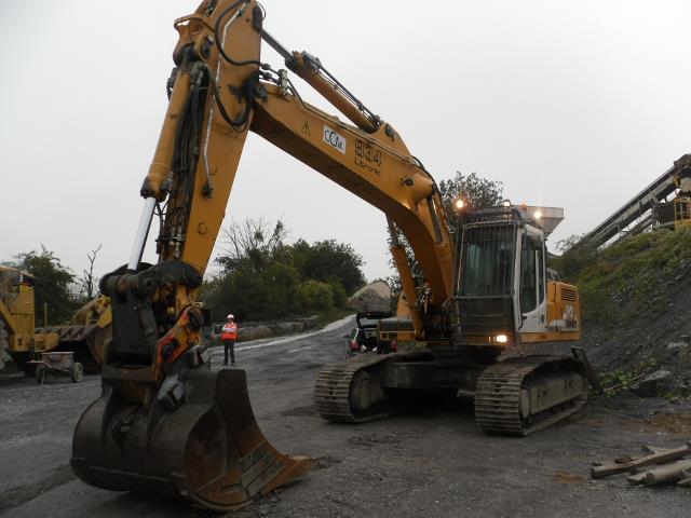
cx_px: 346
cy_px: 259
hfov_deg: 42.1
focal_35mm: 45
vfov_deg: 32.2
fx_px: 898
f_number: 3.5
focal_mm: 6.3
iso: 80
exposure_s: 1/90
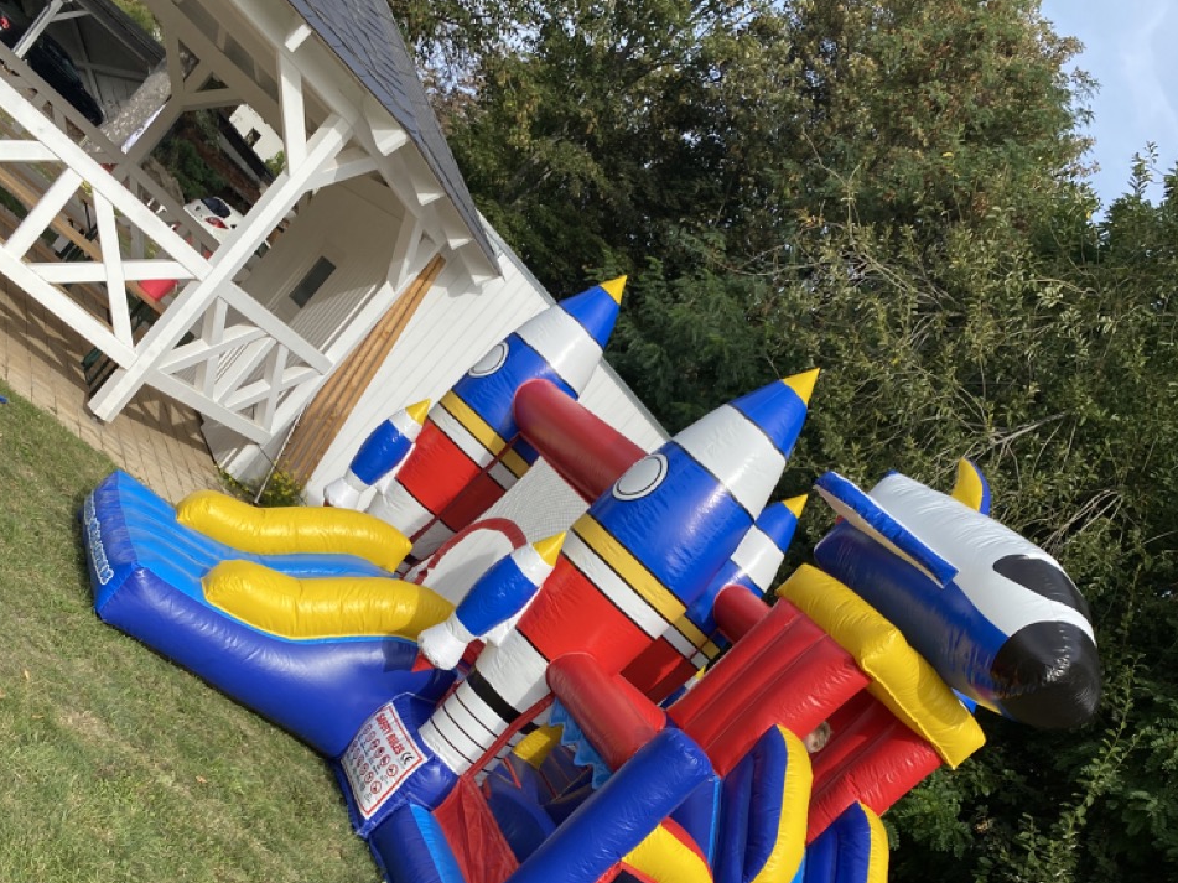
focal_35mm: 35
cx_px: 586
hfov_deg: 52.6
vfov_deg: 38.9
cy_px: 723
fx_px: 1191
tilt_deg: -8.6
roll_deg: -42.2
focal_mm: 4.25
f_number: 1.8
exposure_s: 1/1629
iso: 32
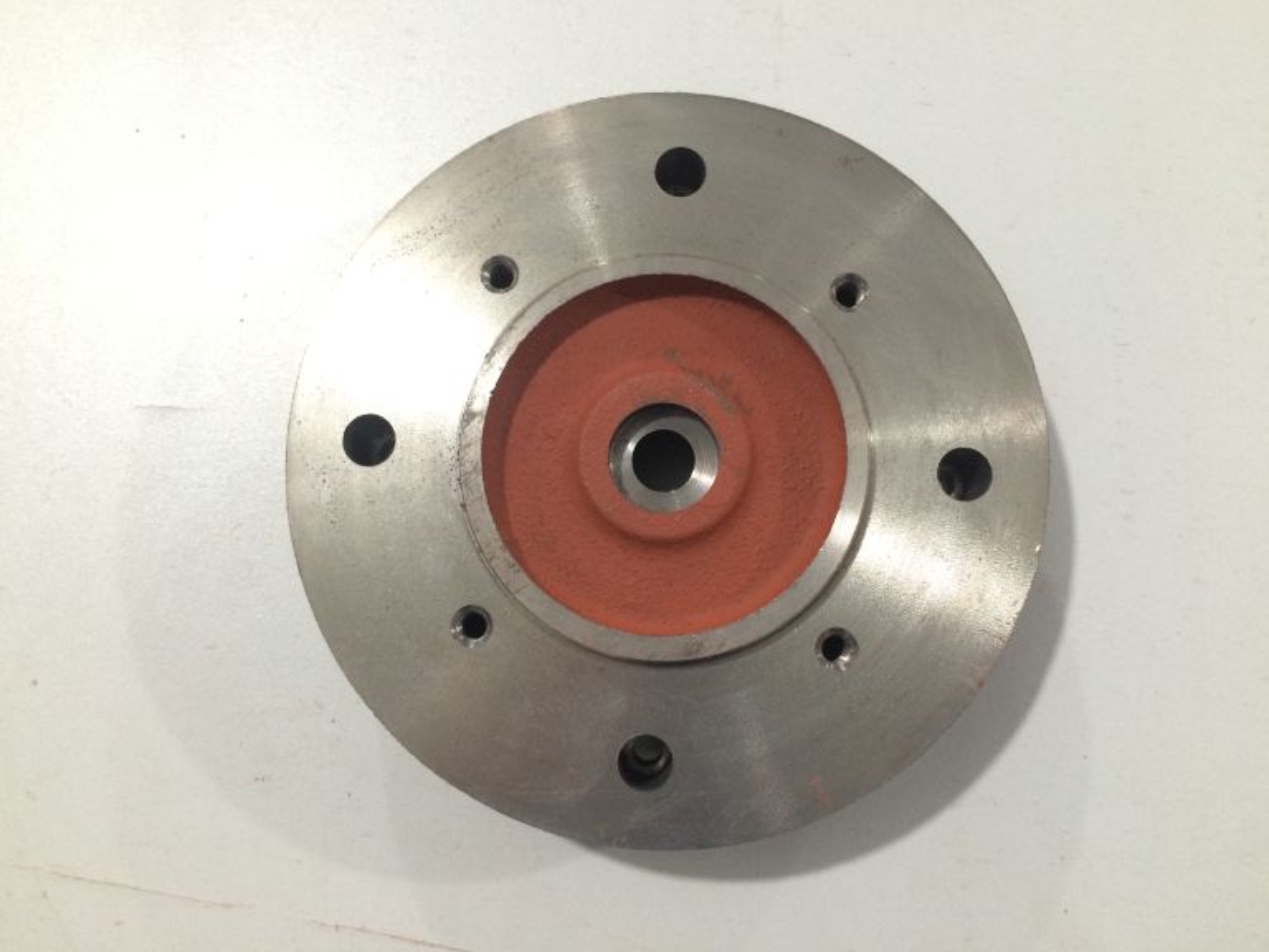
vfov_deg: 48.2
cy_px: 476
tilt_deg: -82.5
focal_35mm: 29
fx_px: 1063
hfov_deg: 61.7
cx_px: 634
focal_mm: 4.15
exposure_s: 1/30
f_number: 2.2
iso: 160
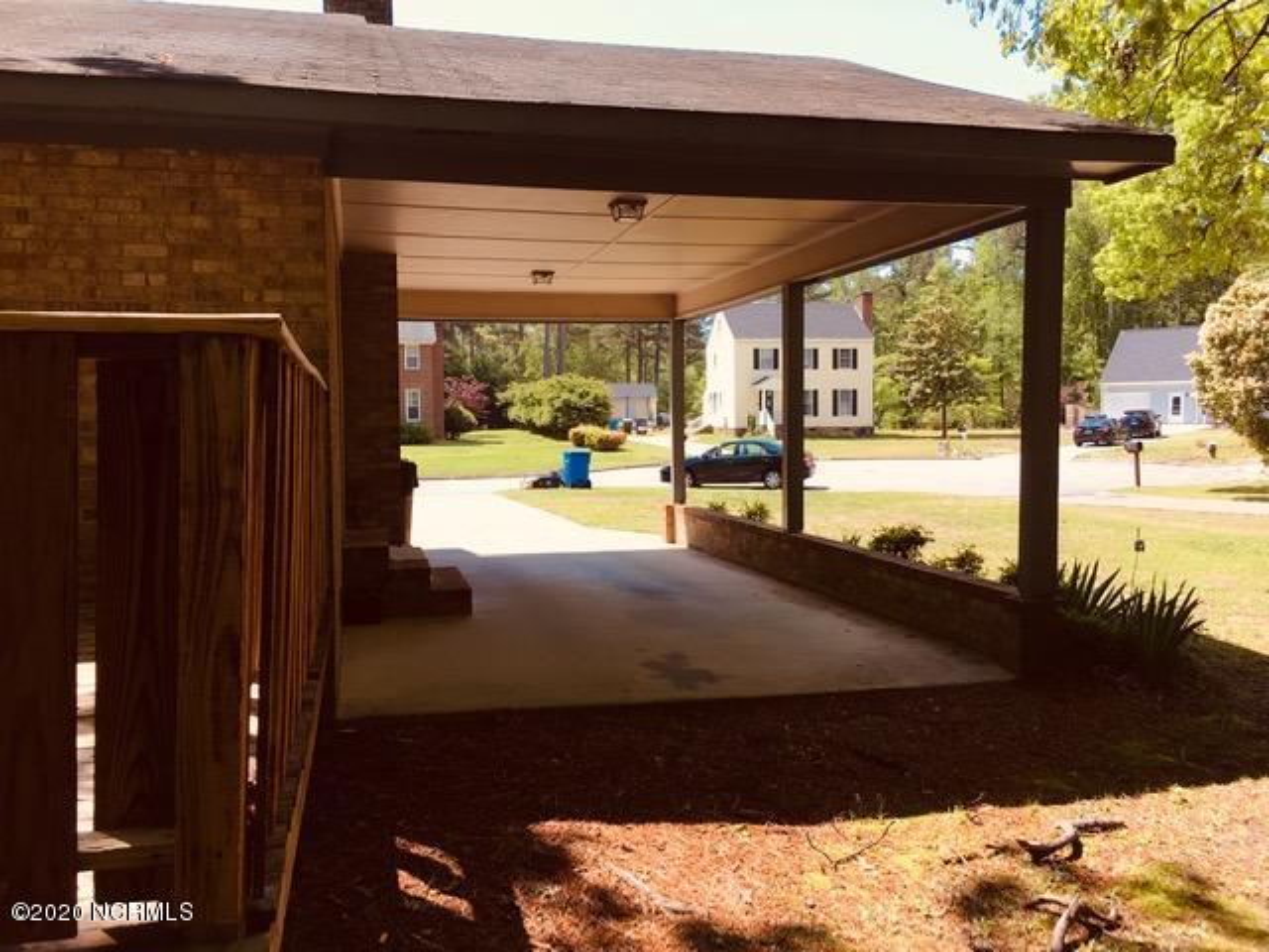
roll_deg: +0.5
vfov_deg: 48.2
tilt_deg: -1.8
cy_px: 476
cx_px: 634
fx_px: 1063
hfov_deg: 61.7
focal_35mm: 29
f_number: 2.2
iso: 25
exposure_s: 1/541
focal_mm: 4.15
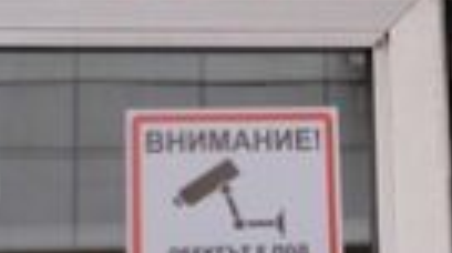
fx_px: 2058
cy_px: -258
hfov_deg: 12.5
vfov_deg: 6.8
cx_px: 386
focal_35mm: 172
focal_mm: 21.1
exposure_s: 1/85
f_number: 4
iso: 400
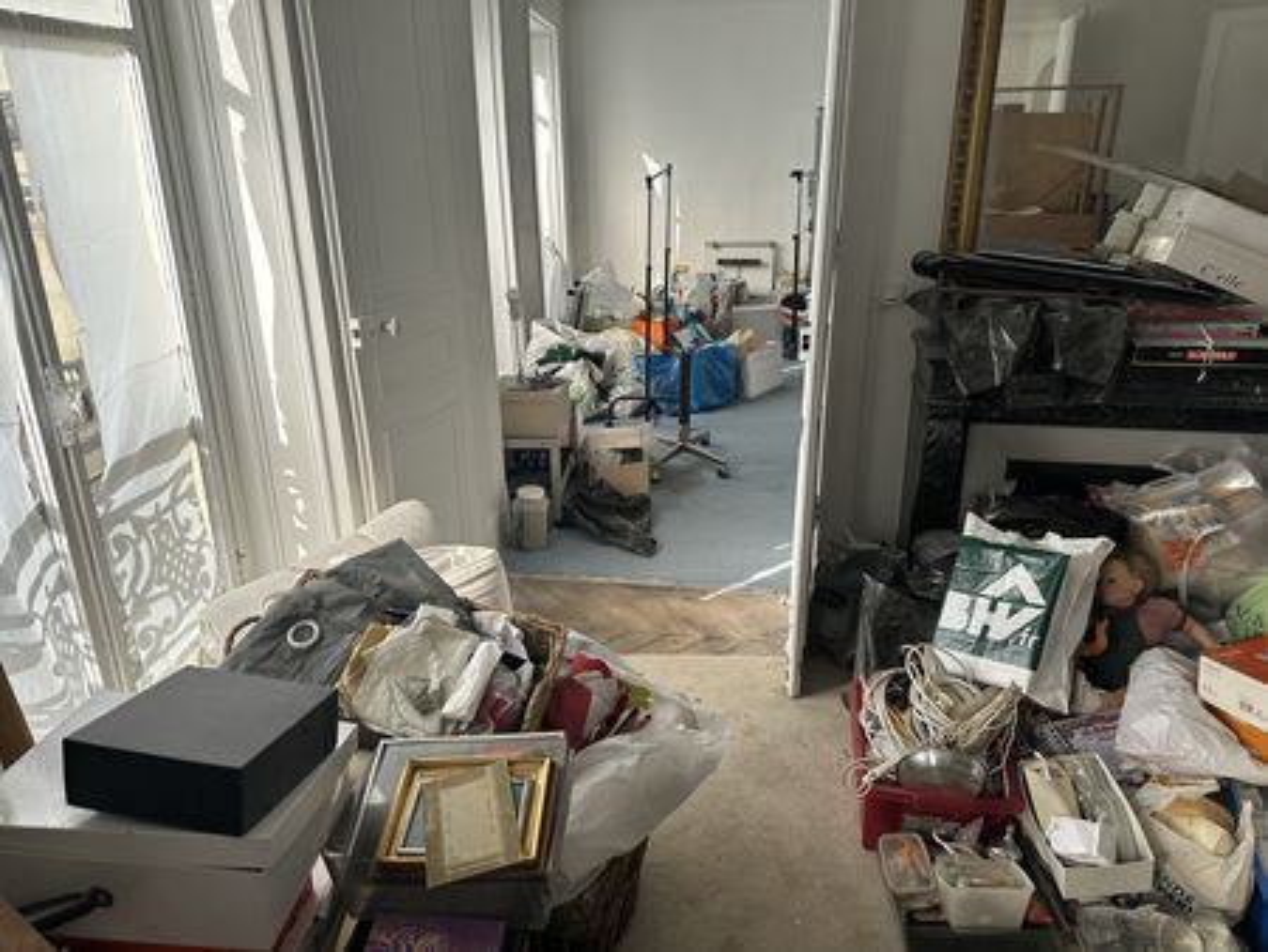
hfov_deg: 71.6
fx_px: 880
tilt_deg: -21.6
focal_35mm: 24
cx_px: 634
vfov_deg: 56.9
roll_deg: +1.2
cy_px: 476
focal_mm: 6.86
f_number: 1.78
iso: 80
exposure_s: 1/1289
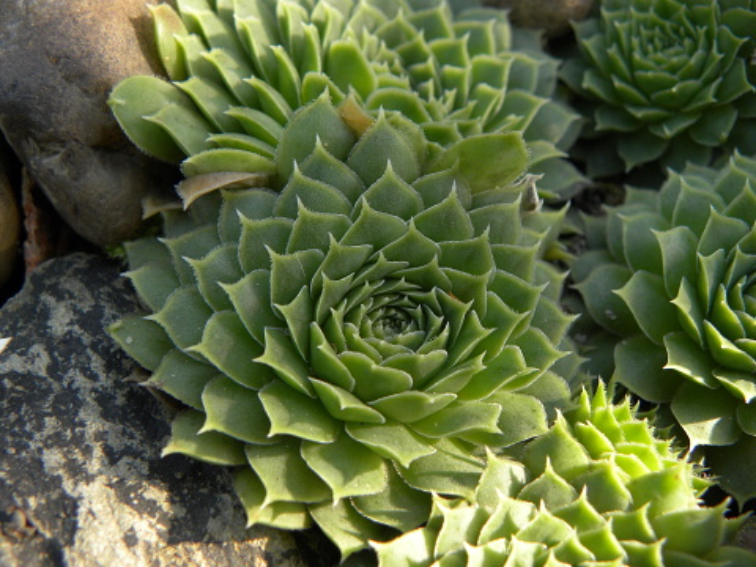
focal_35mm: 37
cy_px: 284
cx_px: 378
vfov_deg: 38.7
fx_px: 808
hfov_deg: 50.1
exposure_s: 1/160
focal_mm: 6.6
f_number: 3.2
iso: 100
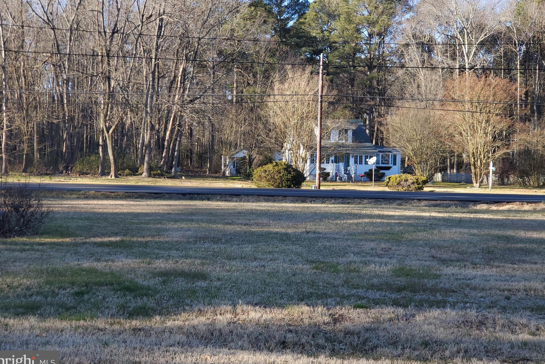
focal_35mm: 55
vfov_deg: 24.6
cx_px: 269
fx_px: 833
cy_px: 165
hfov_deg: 36.2
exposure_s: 1/229
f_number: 2.4
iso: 50
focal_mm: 6
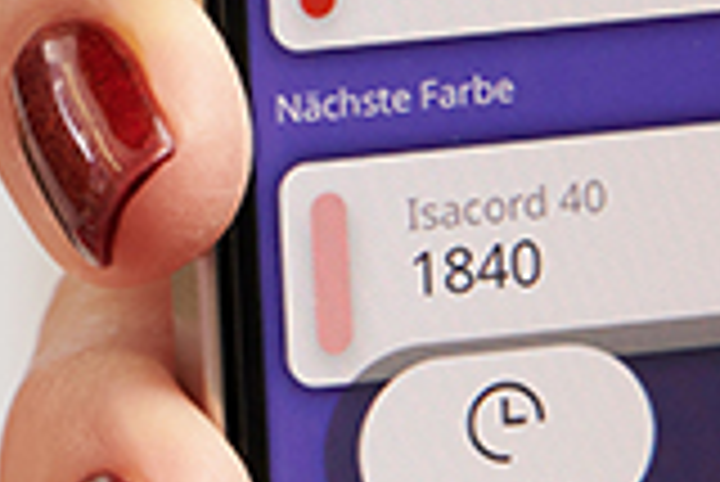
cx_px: 54
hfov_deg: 3.9
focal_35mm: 525
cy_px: -329
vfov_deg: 2.6
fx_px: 10509
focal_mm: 70
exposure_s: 1/25
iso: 200
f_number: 7.1
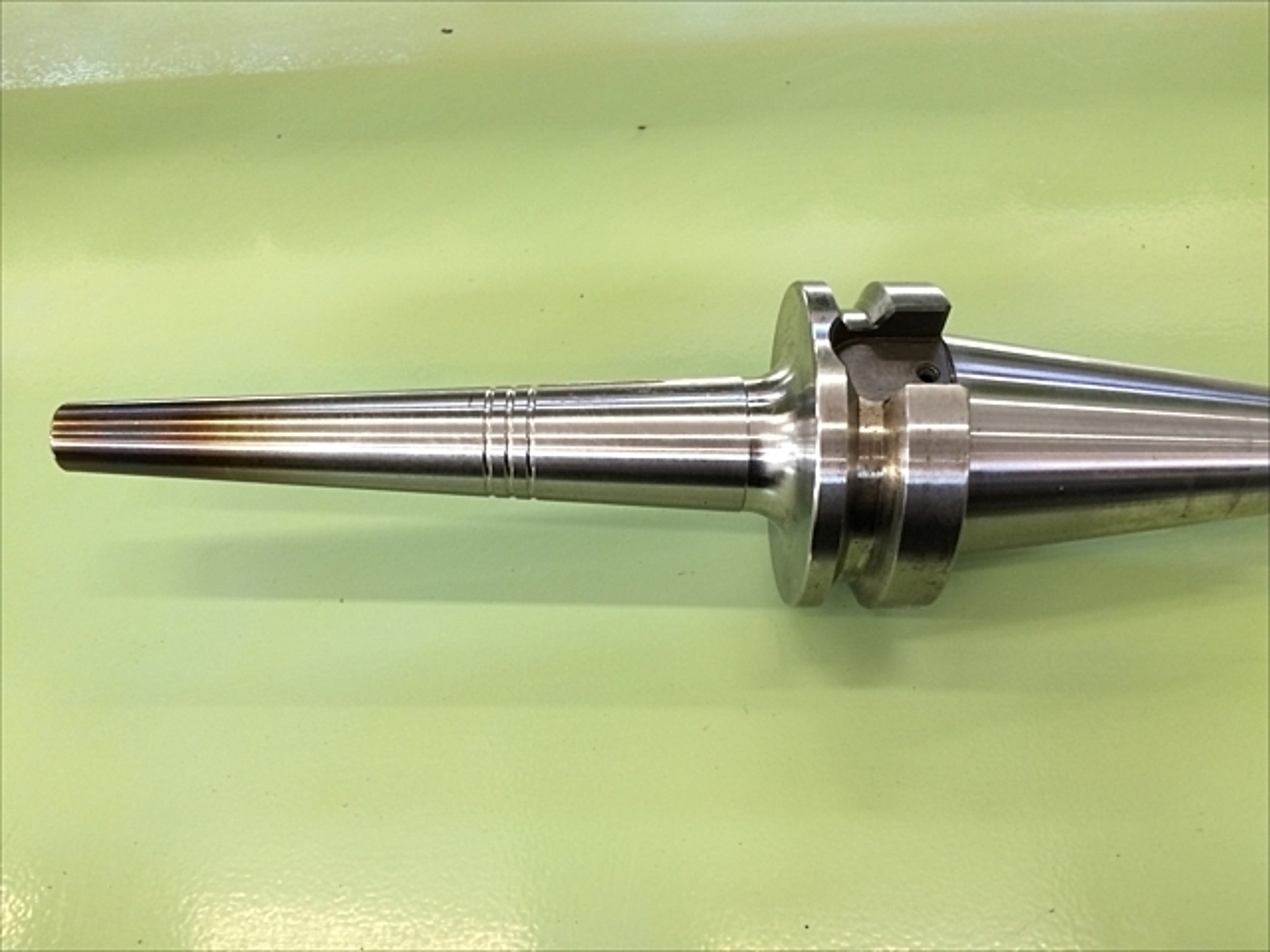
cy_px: 476
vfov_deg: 48.2
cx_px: 635
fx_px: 1064
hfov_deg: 61.7
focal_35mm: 29
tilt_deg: -56.2
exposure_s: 1/30
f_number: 2.2
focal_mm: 4.15
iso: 50
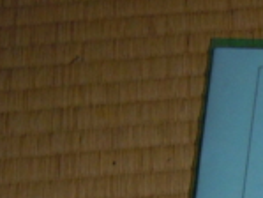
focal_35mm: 121
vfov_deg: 11.5
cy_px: 331
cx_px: 420
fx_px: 920
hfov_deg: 14.9
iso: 400
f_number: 3.5
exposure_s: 1/10
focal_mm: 5.4
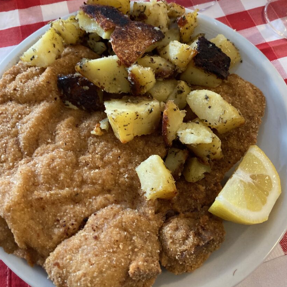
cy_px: 132
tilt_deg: -62.8
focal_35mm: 34
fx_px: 319
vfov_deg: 48.4
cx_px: 144
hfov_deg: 48.5
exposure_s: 1/50
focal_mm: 3.99
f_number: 1.8
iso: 320
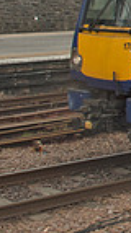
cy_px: -7
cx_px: 418
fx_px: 713
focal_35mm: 115
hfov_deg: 8.5
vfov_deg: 18.1
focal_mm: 18
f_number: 7.1
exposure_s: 1/200
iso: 200
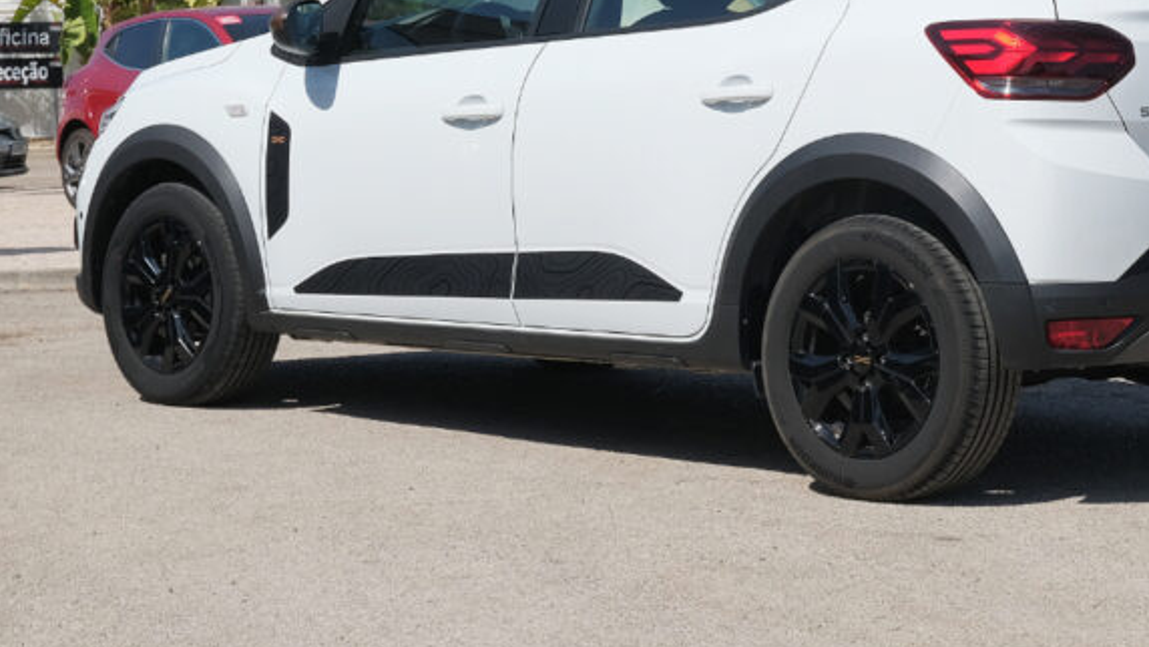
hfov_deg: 23.6
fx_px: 2743
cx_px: 769
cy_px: 124
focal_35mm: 90
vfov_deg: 13.4
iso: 160
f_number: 9
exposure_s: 1/400
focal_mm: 32.3
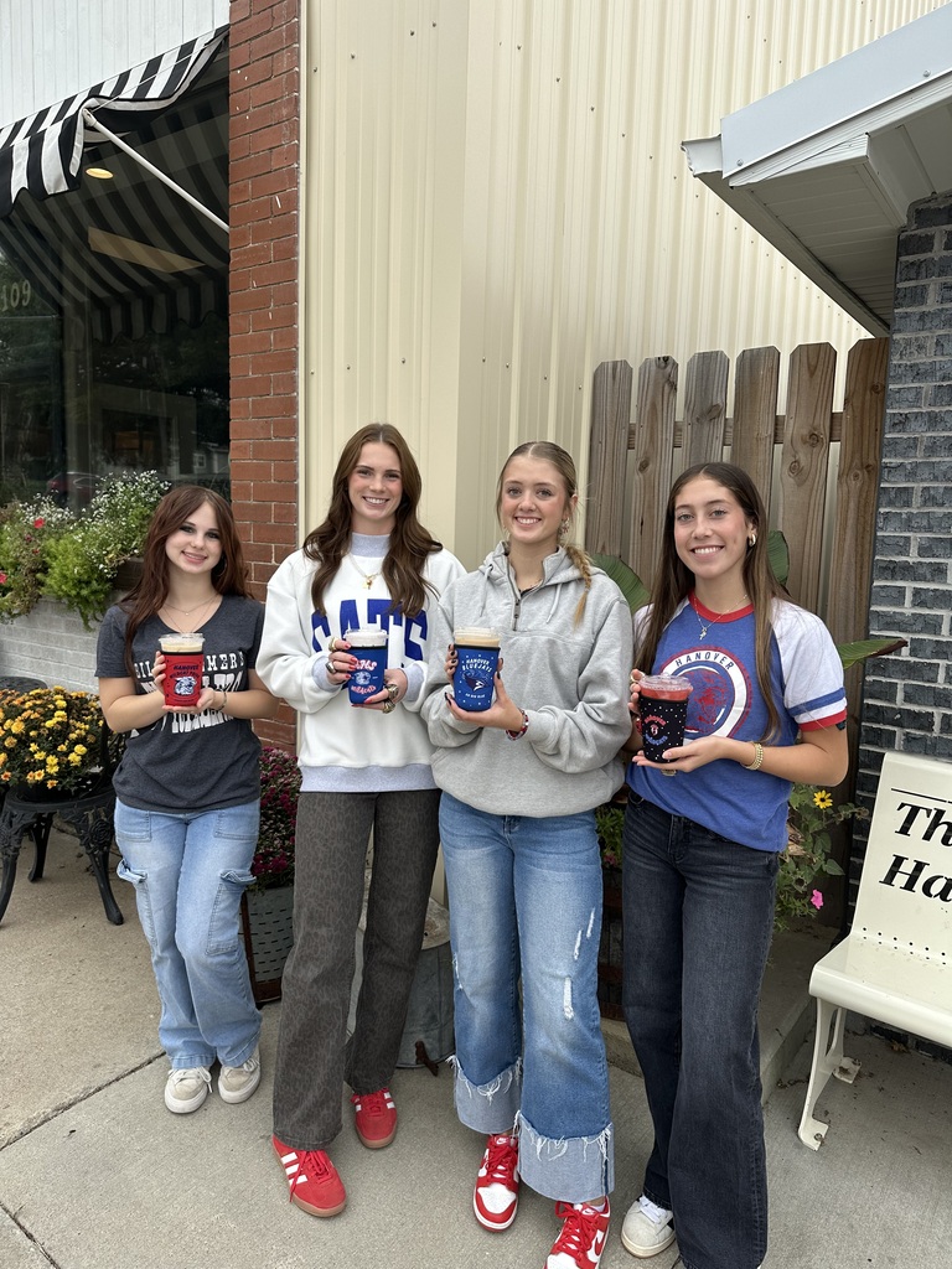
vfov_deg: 71.6
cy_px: 634
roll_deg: -2.4
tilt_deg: -4.9
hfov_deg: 56.8
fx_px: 880
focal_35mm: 24
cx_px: 476
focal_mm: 6.86
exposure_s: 1/1393
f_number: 1.78
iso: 80
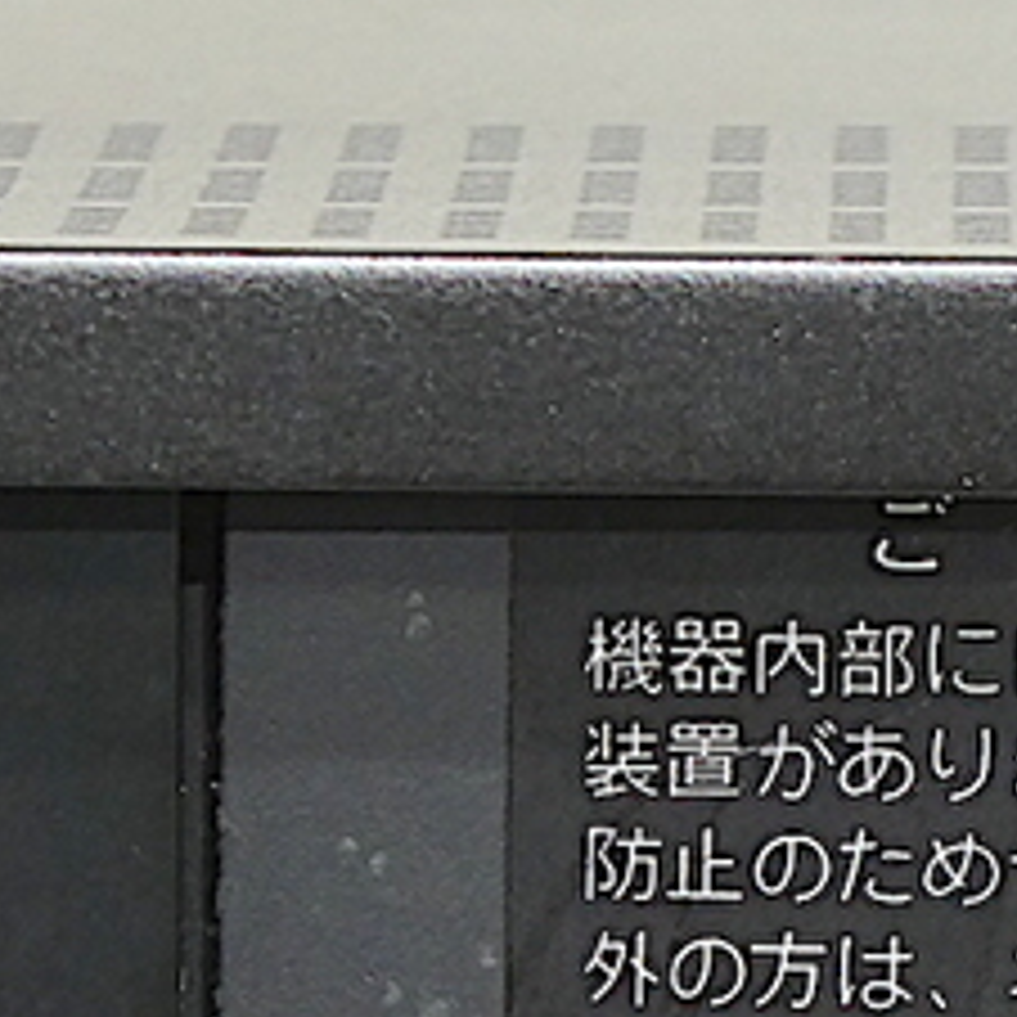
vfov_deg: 1.9
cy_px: 1413
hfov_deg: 1.9
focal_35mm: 939
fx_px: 31212
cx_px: 747
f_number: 5.6
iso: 200
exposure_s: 1/4
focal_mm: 44.8
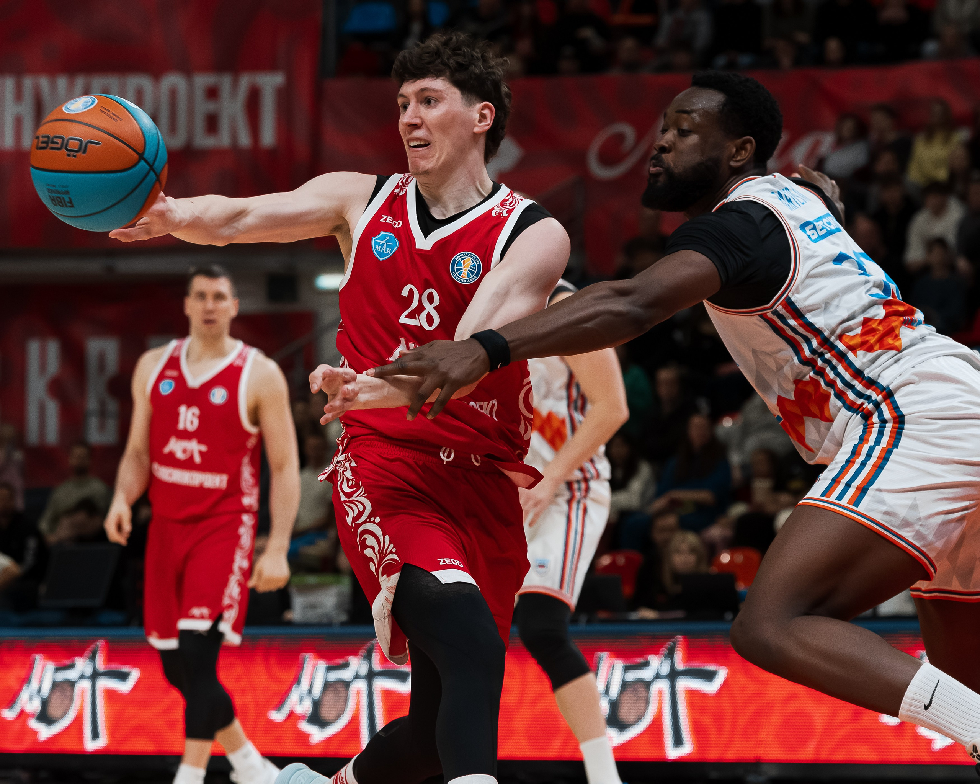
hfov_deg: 11.0
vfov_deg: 8.8
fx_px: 5109
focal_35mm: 176
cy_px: 447
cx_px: 503
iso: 3200
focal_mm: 130
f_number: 5
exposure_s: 1/2000
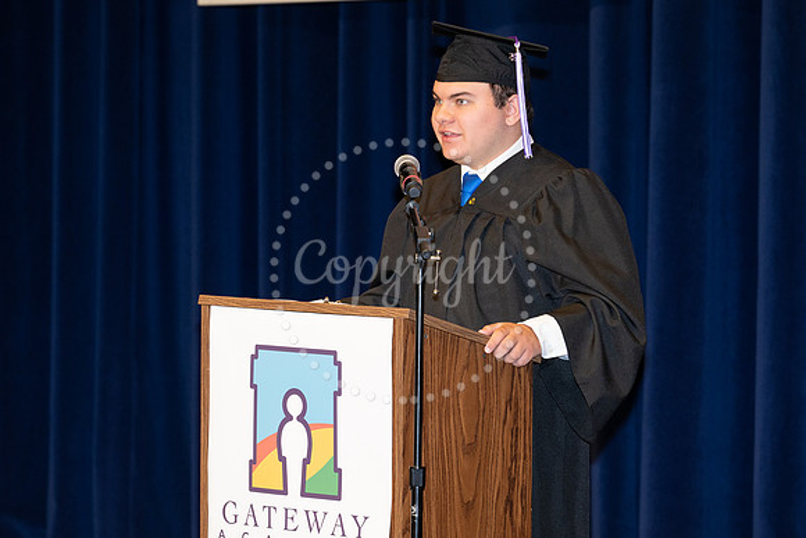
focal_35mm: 201
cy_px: 229
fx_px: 4501
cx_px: 403
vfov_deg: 6.8
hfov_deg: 10.2
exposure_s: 1/80
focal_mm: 175
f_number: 5.6
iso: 1000
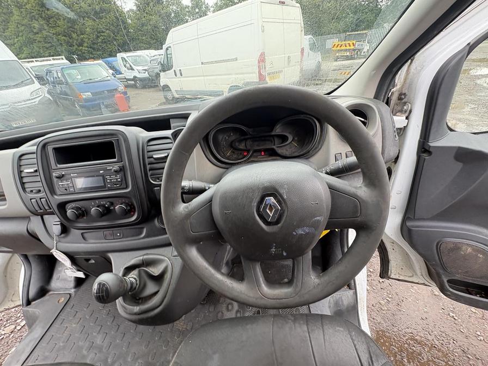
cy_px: 183
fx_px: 197
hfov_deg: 102.1
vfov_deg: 85.7
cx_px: 244
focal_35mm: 14
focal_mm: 2.22
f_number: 2.2
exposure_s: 1/99
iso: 100
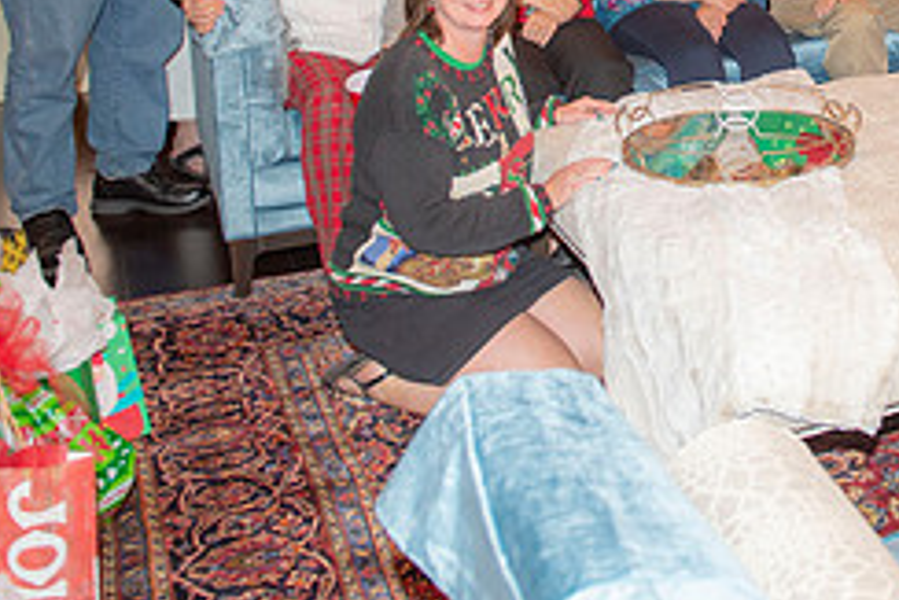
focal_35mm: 57
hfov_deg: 32.9
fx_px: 1424
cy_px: -70
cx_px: 836
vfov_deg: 22.4
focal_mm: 24
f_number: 3.5
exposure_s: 1/60
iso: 800
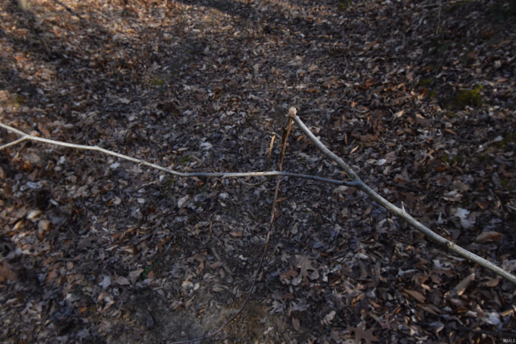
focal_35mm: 27
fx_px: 387
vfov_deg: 47.9
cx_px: 258
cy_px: 172
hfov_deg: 67.4
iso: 400
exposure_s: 1/250
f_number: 8
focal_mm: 18
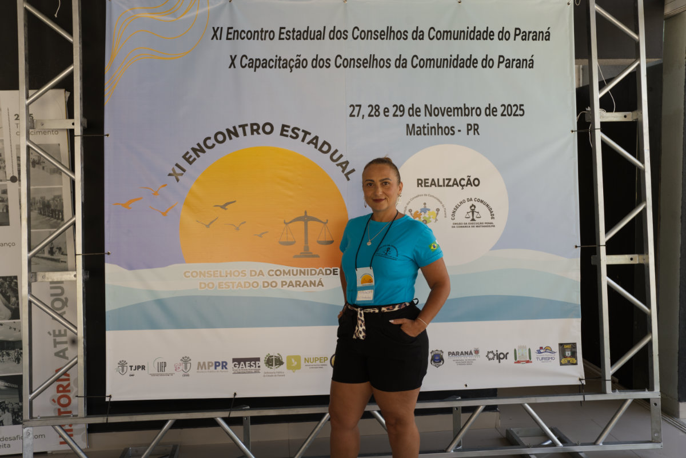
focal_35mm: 35
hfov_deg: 54.4
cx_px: 343
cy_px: 229
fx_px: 667
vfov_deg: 37.9
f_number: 5.6
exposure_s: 1/80
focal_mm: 35
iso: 200
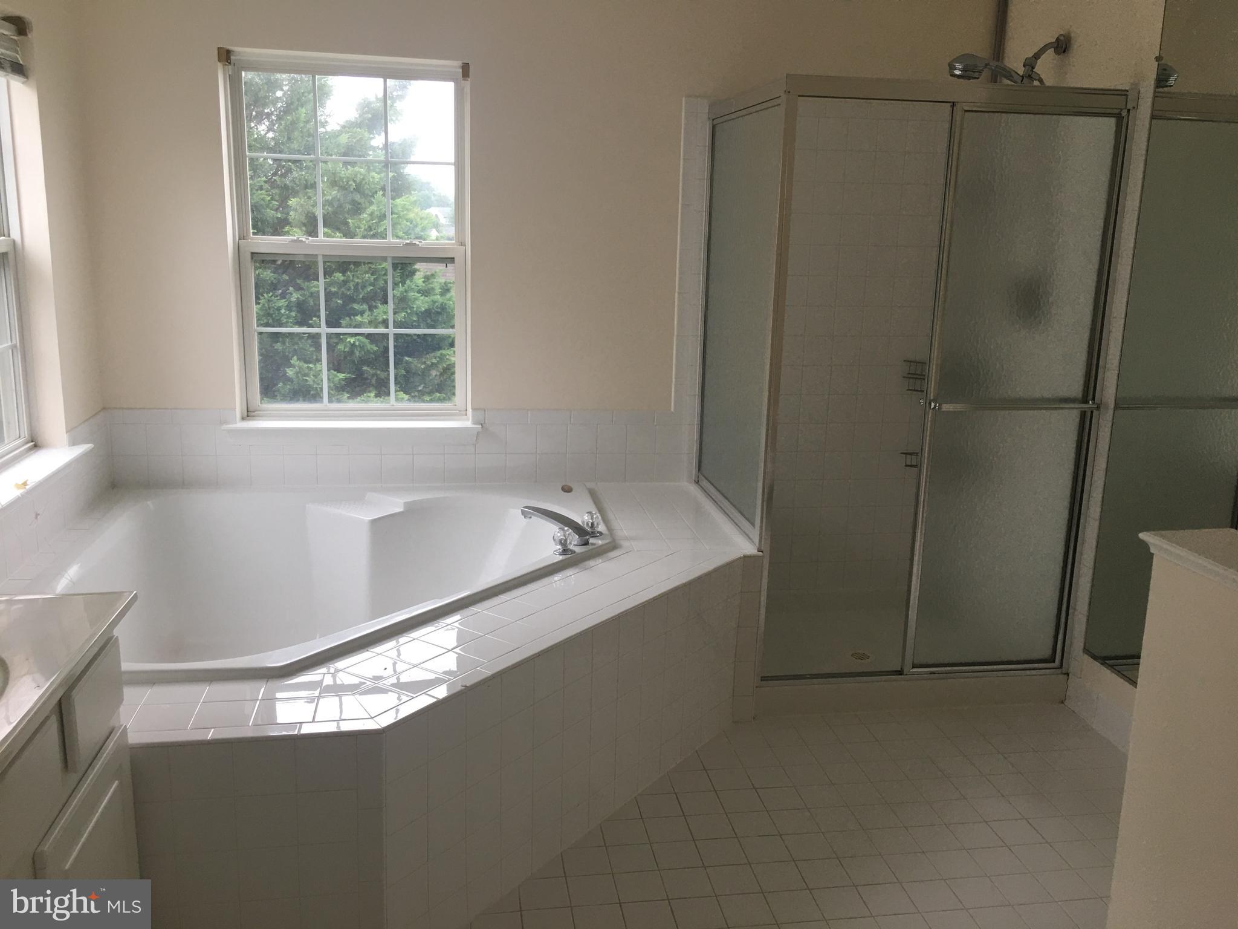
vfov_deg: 48.2
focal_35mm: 29
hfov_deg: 61.7
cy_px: 464
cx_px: 619
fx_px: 1037
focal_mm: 4.15
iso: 25
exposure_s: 1/15
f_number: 2.2
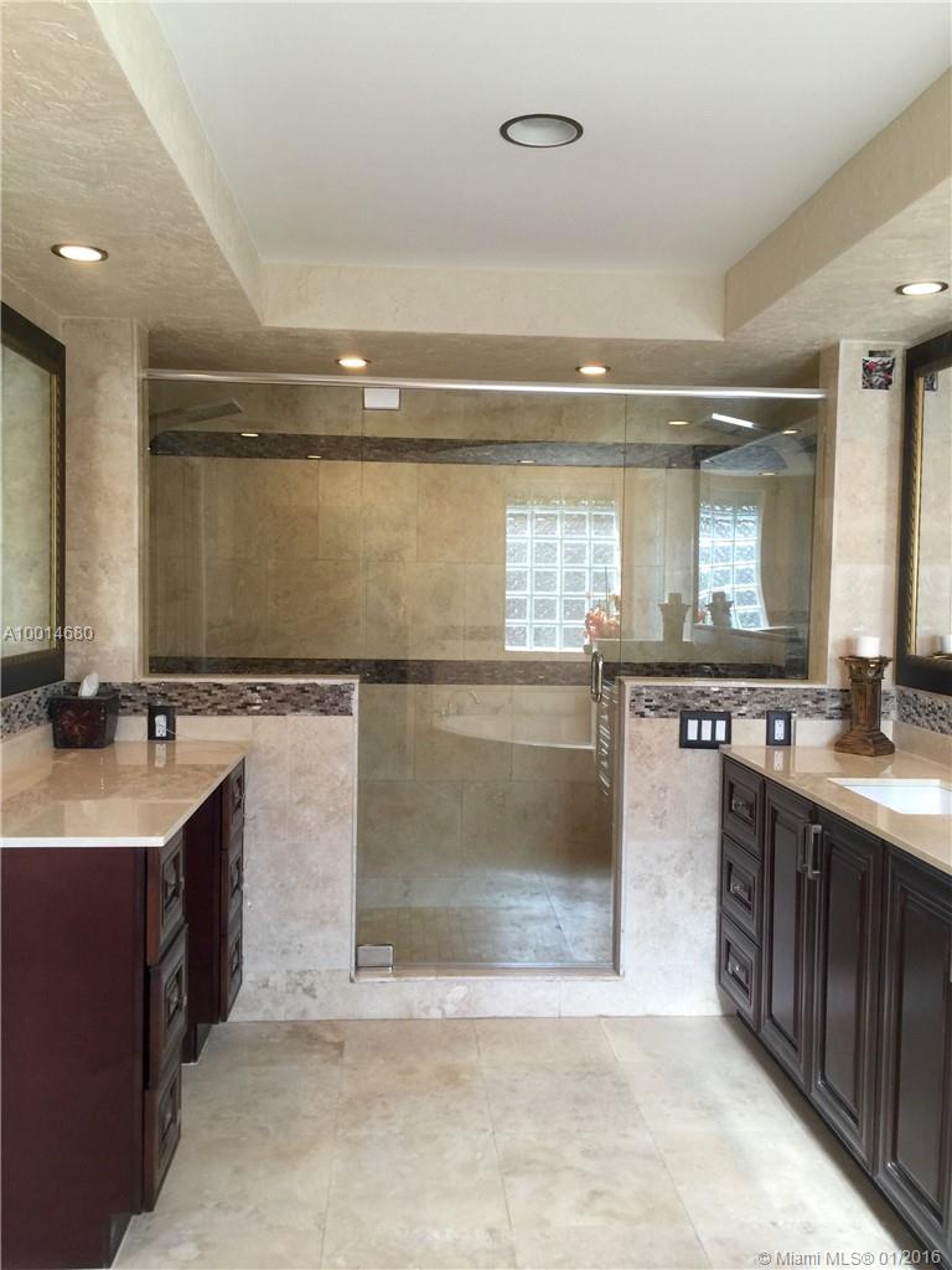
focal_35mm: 29
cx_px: 476
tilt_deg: -2.4
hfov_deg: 48.2
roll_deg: -0.8
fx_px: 1063
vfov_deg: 61.7
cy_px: 635
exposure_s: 1/40
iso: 32
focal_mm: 4.15
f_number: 2.2
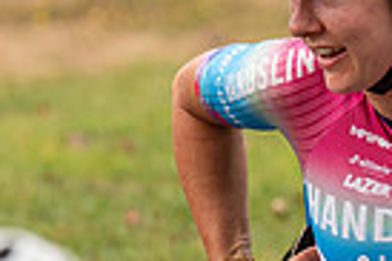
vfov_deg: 2.1
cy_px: 62
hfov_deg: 3.1
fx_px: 7243
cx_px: -186
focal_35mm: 666
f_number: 3.5
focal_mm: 157
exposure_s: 1/1000
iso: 250
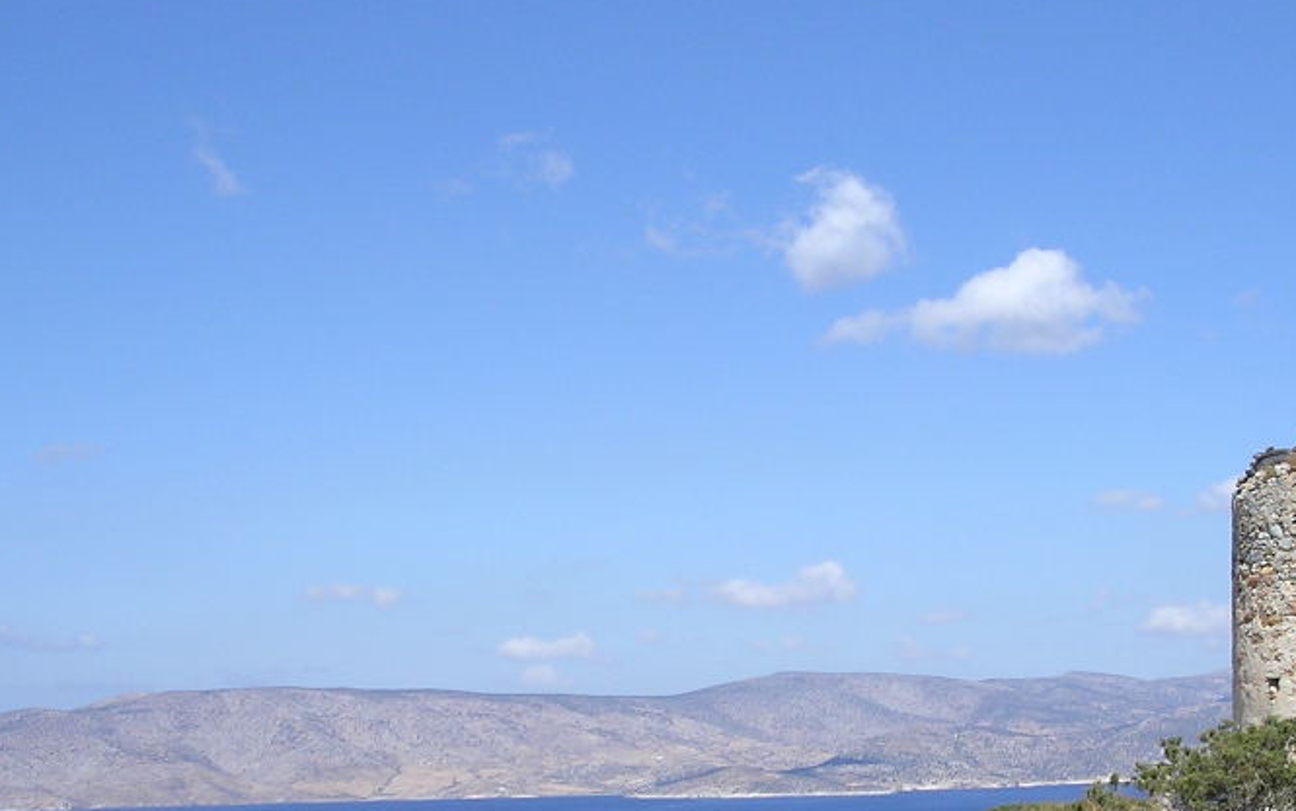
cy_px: 579
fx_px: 2190
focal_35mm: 62
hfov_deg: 32.8
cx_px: 822
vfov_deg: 20.8
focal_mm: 5.8
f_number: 5.6
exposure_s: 1/335
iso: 100
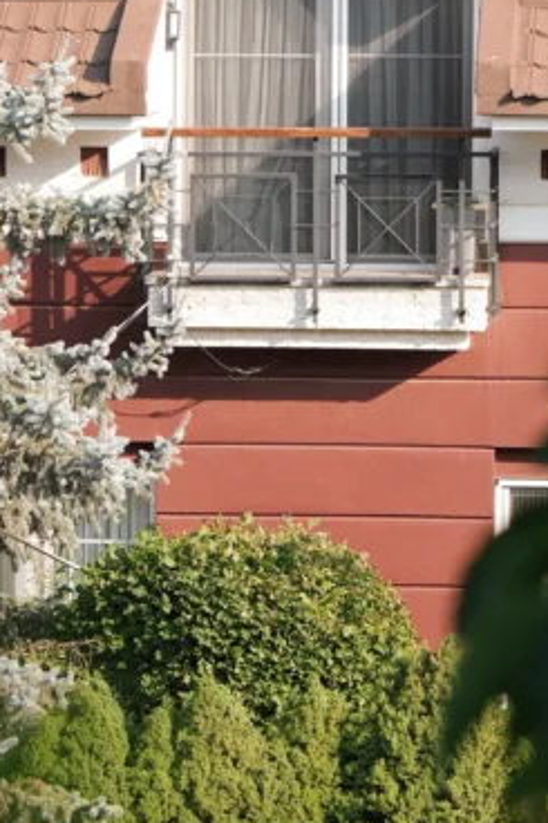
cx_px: 433
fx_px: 5348
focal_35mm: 234
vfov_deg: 8.7
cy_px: -101
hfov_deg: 5.9
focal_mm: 56
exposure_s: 1/512
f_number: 3.6
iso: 125
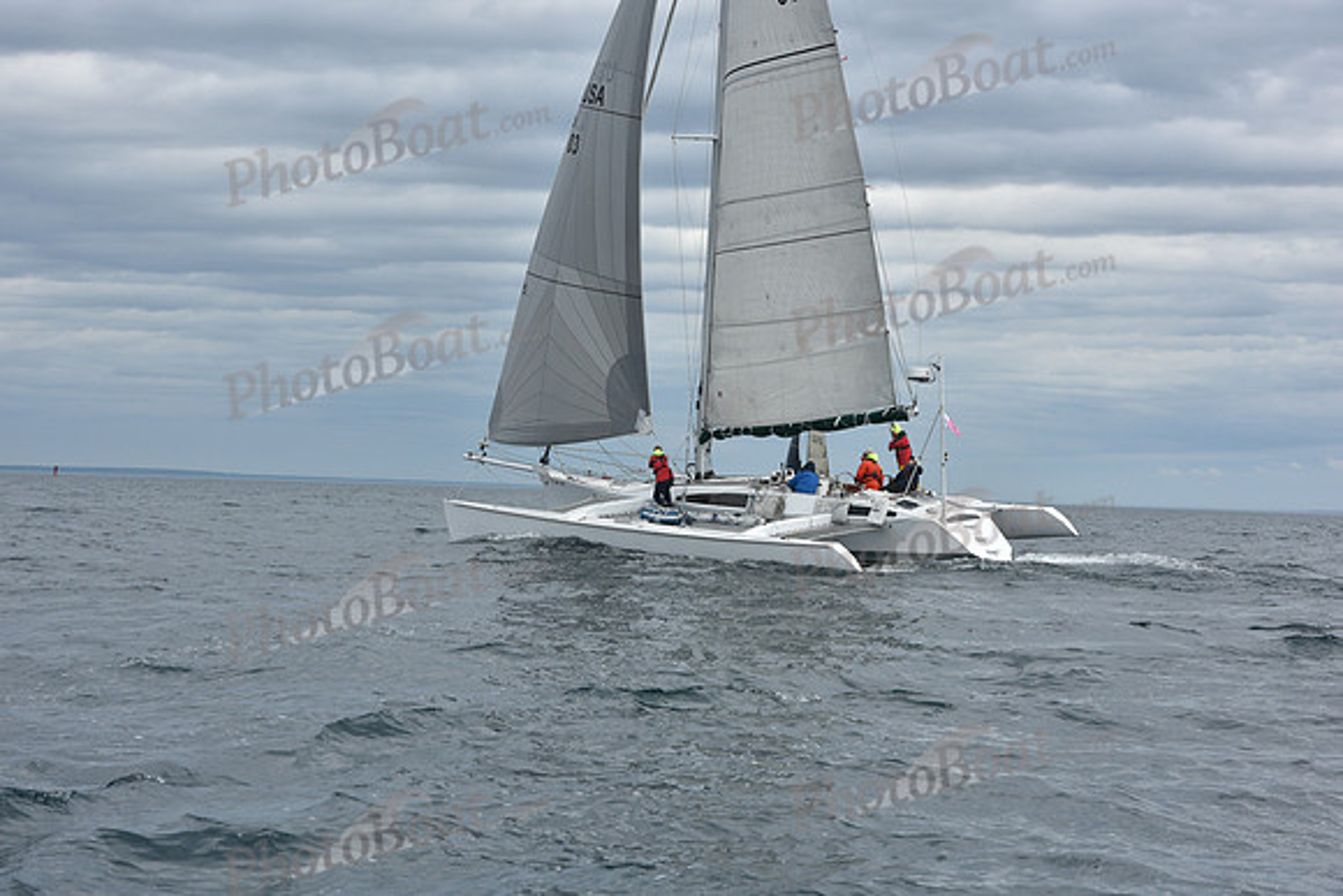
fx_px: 2612
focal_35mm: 70
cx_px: 672
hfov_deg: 28.8
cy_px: 448
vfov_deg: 19.5
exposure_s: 1/800
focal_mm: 70
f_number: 10
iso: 250
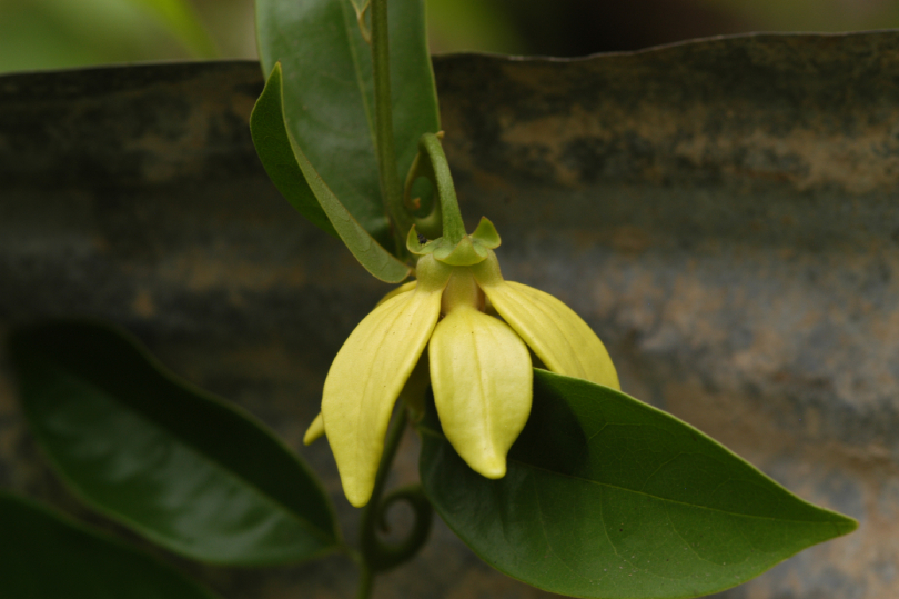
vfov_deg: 8.7
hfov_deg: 13.0
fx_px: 3931
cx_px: 450
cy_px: 300
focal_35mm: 158
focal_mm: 105
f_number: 7.1
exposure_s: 1/125
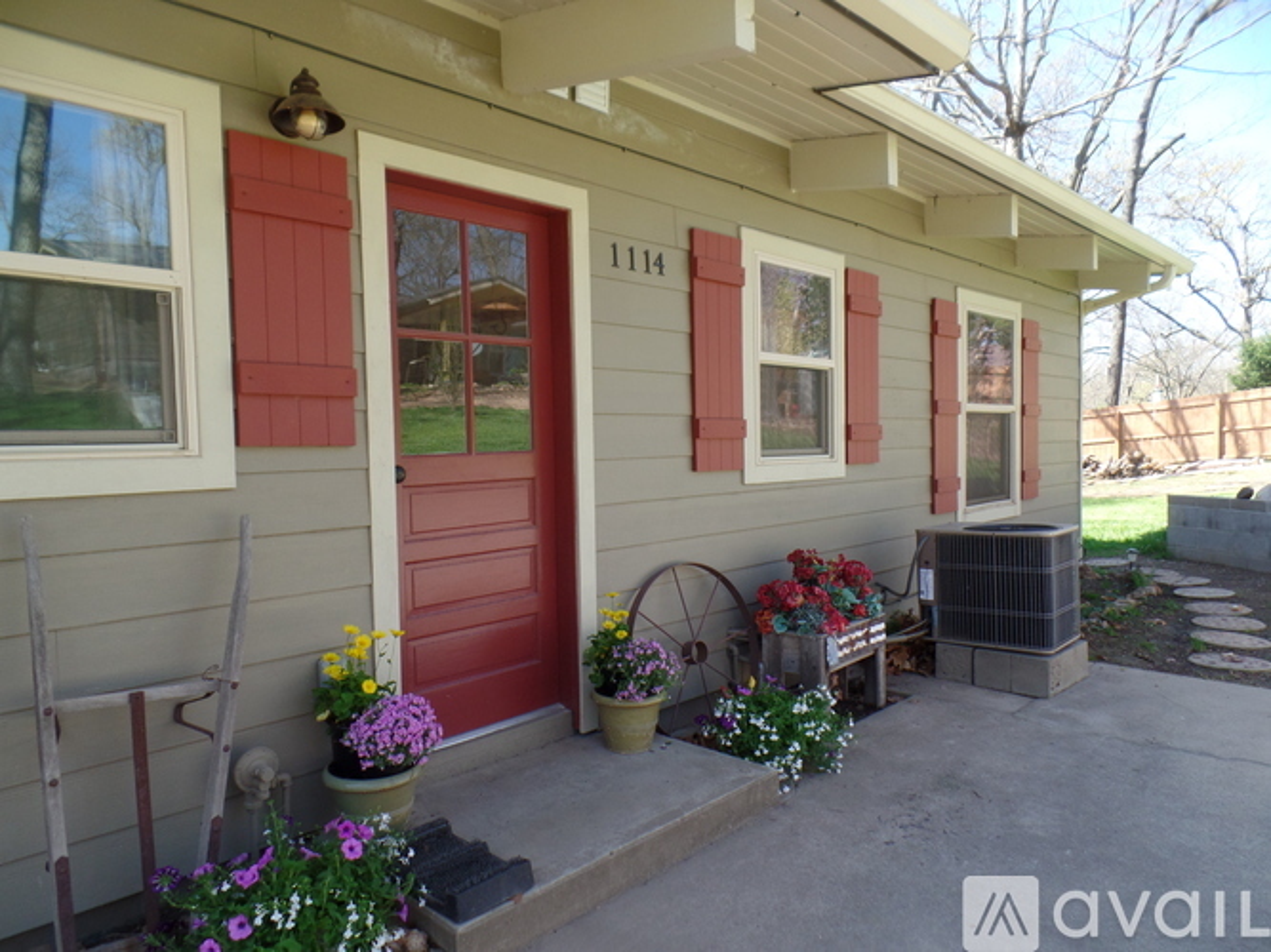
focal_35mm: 23
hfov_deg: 73.9
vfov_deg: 58.9
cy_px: 476
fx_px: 844
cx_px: 636
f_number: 3.5
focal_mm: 4.1
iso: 80
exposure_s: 1/125
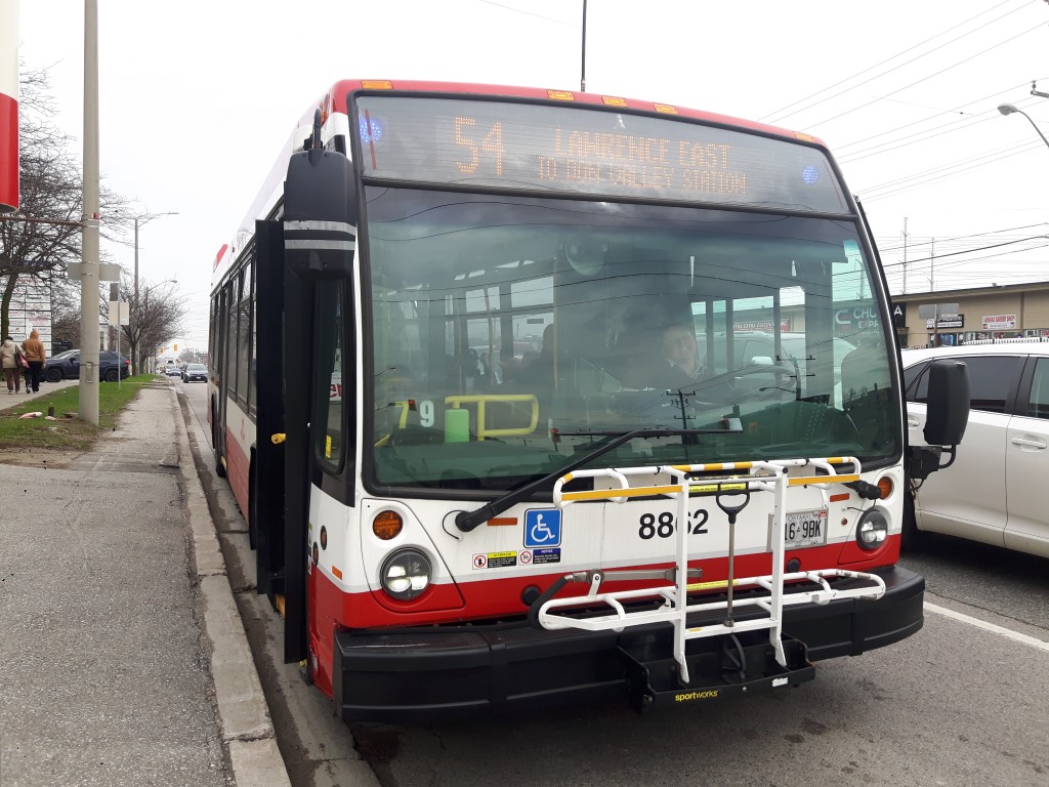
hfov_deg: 58.4
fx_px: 939
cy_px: 394
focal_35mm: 31
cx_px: 524
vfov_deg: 45.4
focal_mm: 3.7
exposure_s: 1/613
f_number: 1.9
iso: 40
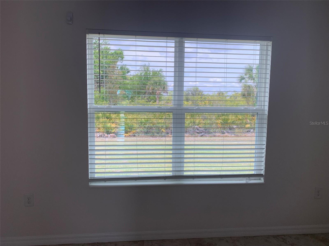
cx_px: 164
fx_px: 247
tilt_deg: -7.4
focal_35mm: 26
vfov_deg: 53.1
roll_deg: +0.7
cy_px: 123
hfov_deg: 67.3
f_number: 1.8
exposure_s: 1/248
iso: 25
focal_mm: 4.25
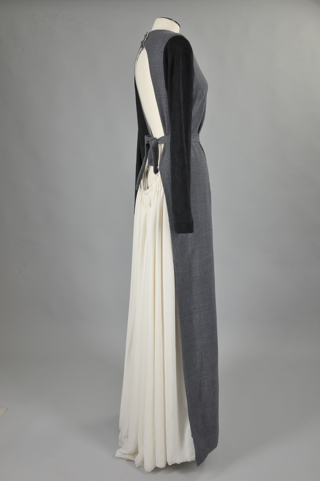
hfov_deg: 41.1
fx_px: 427
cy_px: 240
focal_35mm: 32
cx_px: 160
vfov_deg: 58.7
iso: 100
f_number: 11
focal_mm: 32
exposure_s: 1/160
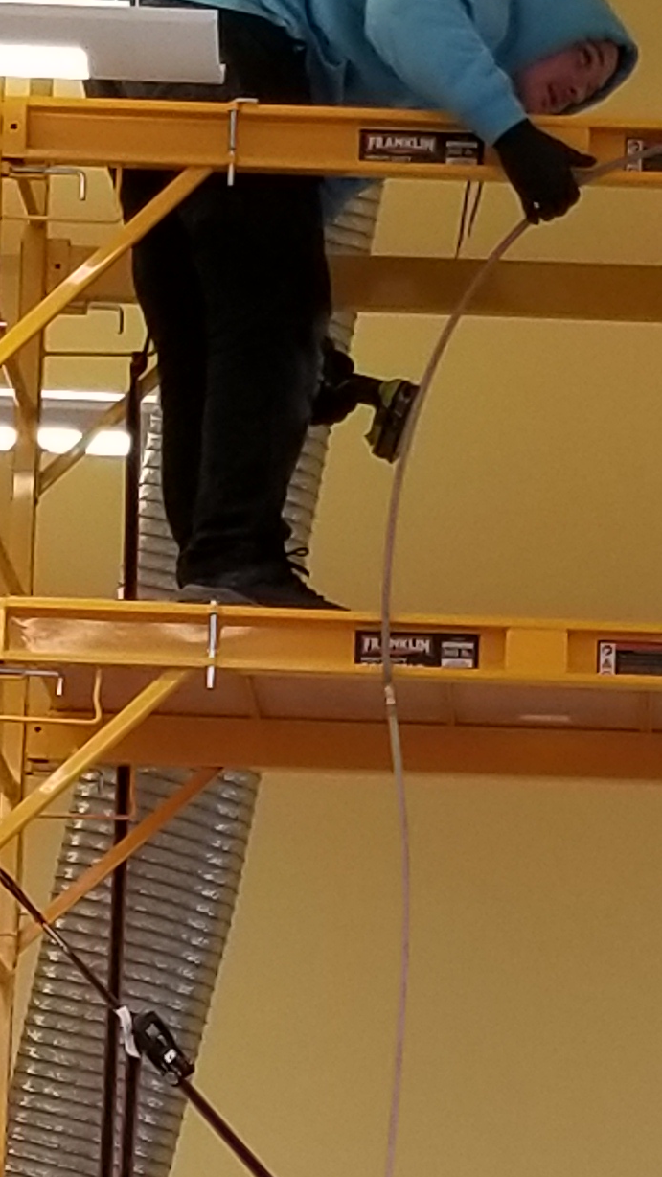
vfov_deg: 21.6
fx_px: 2901
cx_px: 620
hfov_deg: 12.9
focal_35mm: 93
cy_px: 1336
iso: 64
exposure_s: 1/60
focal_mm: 4.3
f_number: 1.7
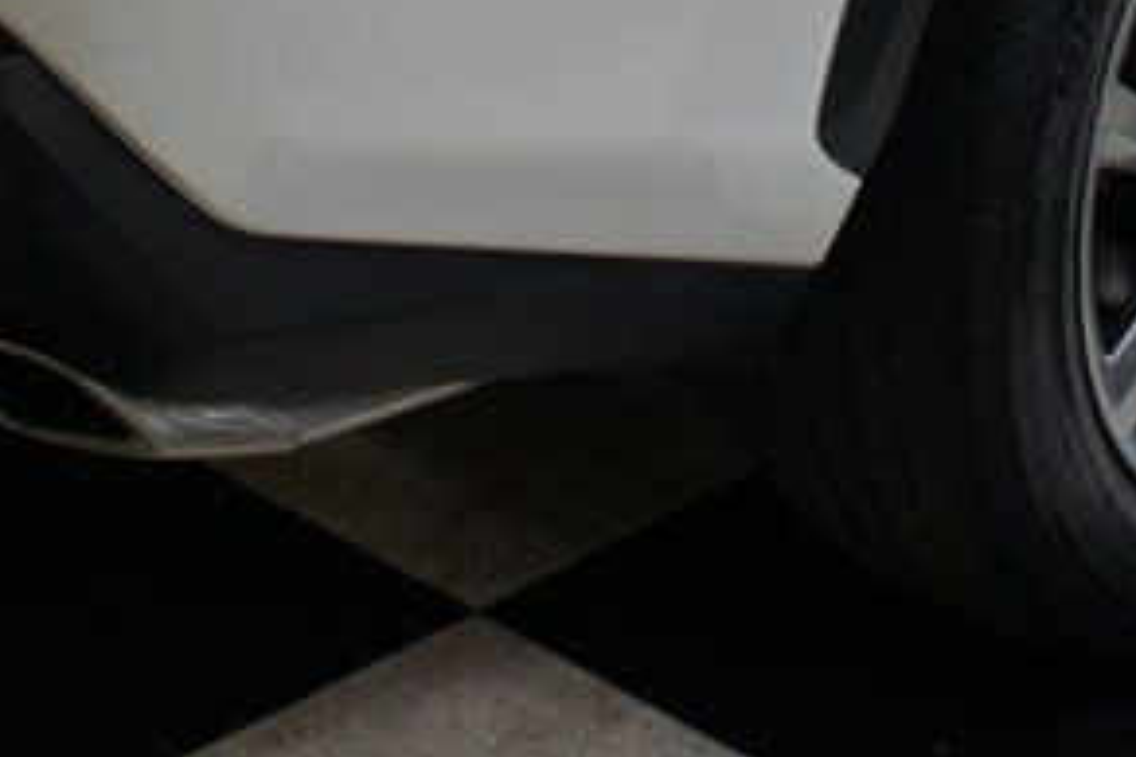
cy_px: -562
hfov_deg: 21.5
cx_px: 589
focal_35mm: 95
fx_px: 2998
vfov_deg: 13.1
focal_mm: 18
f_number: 4
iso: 200
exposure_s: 1/30
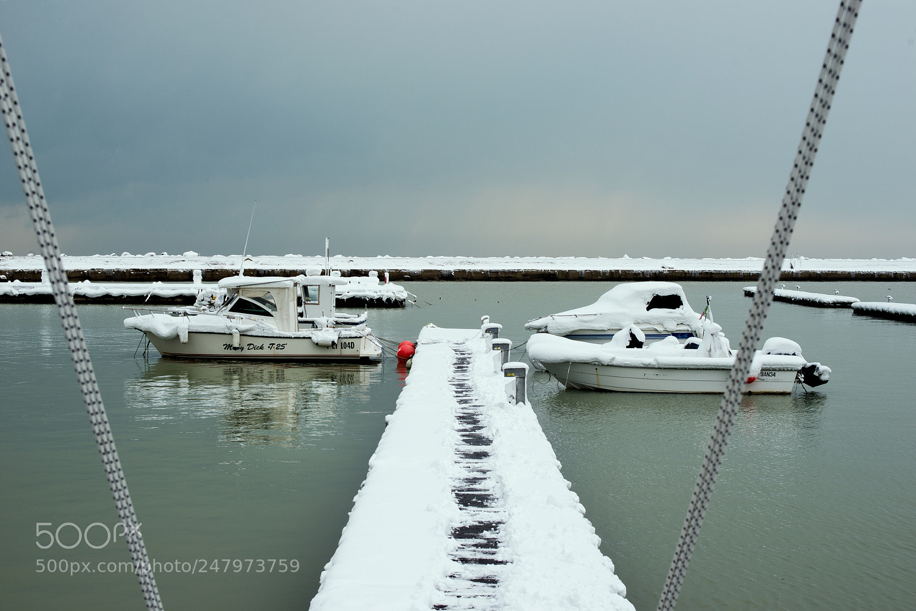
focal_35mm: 50
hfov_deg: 39.6
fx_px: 1272
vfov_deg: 27.0
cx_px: 458
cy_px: 306
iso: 50
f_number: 9
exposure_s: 1/200
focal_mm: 50
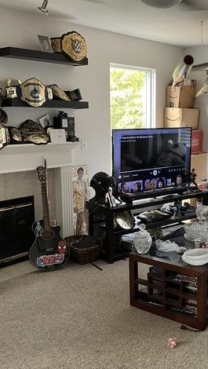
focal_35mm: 43
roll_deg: -0.4
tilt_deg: -10.2
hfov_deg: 27.4
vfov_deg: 47.3
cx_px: 154
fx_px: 421
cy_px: 187
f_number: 1.8
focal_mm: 3
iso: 125
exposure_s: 1/60
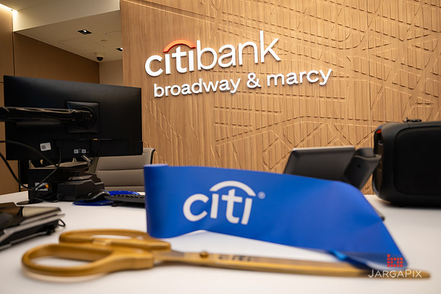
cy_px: 148
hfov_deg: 71.9
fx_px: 304
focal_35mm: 25
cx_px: 223
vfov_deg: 51.5
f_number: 3.2
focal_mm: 24.5
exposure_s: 1/160
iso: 400
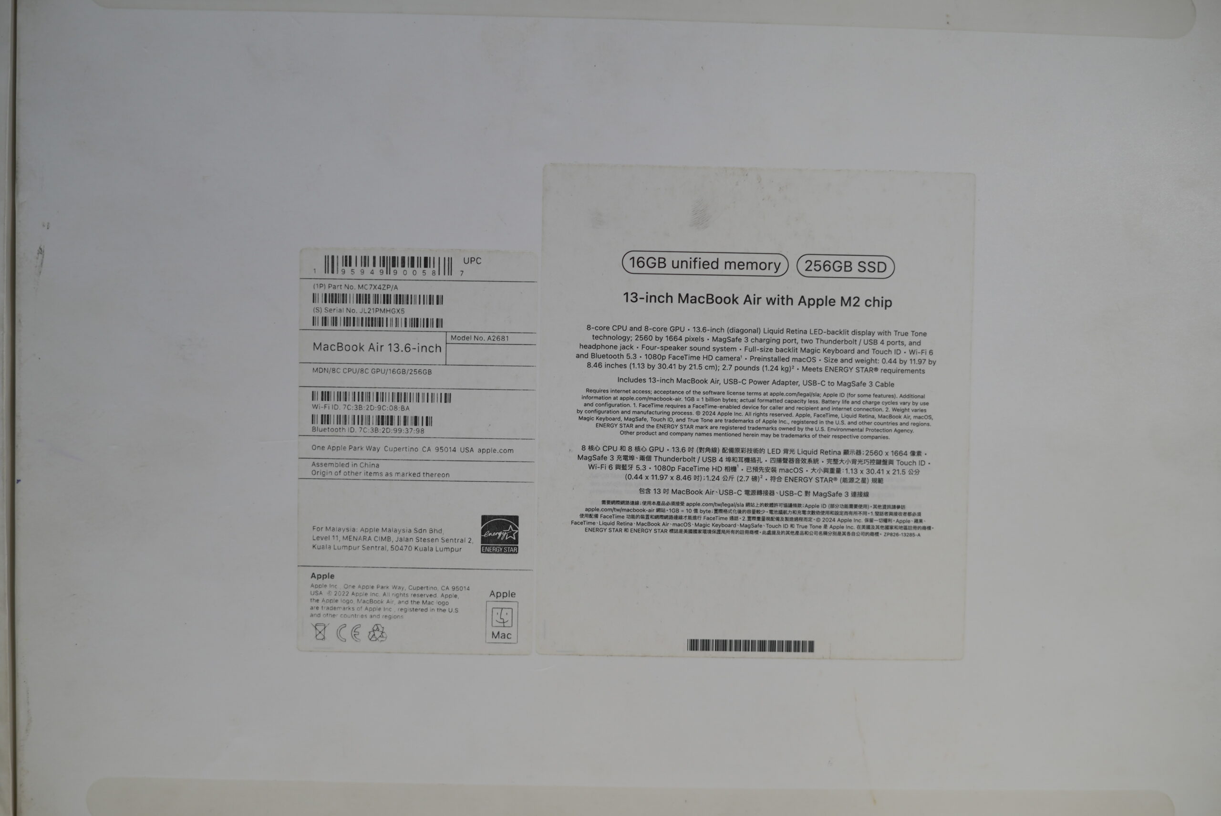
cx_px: 610
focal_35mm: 50
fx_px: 1697
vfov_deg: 27.0
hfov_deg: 39.6
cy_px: 408
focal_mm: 50
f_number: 2.8
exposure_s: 1/100
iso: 320
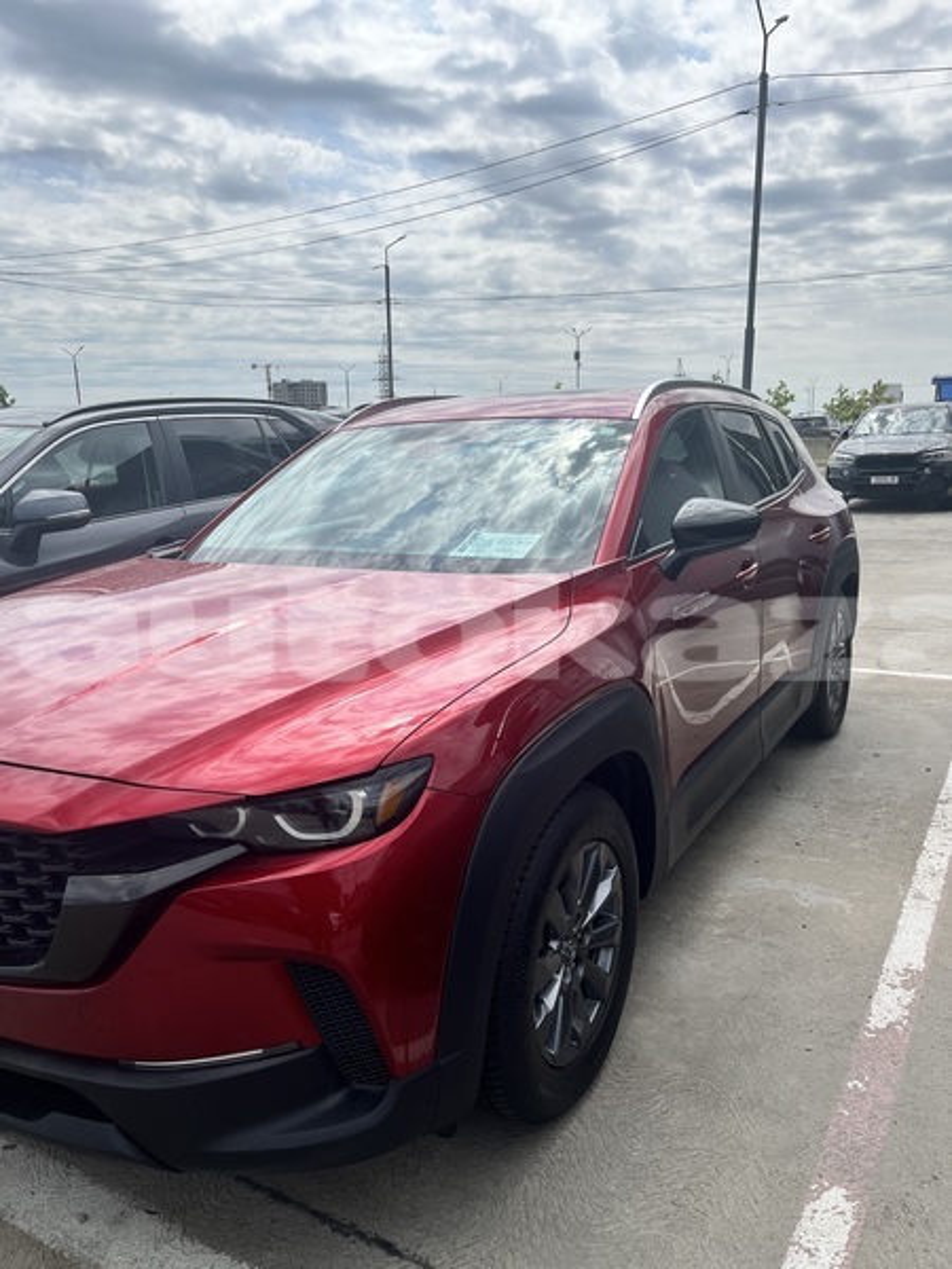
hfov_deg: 53.1
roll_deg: +0.5
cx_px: 476
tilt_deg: -13.9
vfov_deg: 67.3
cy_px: 634
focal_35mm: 26
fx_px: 953
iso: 50
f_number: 1.6
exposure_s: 1/6494
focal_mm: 5.1
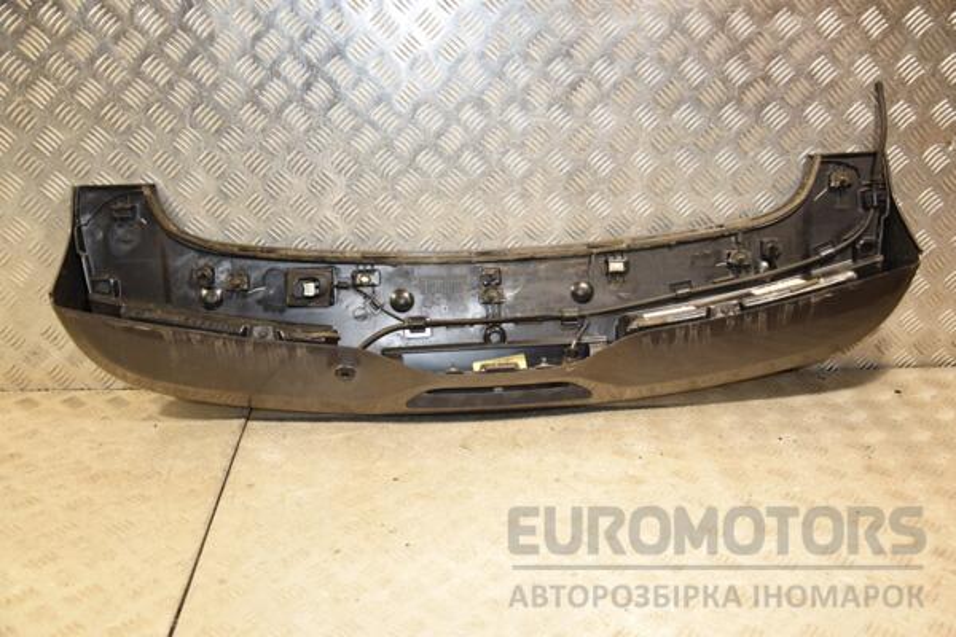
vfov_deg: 34.2
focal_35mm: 39
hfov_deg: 49.6
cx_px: 478
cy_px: 318
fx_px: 1036
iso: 800
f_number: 5
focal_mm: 26
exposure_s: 1/200
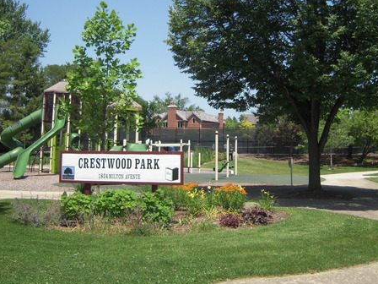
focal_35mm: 40
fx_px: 437
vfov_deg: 35.8
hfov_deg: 46.7
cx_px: 213
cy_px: 106
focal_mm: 5
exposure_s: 1/320
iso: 100
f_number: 5.4
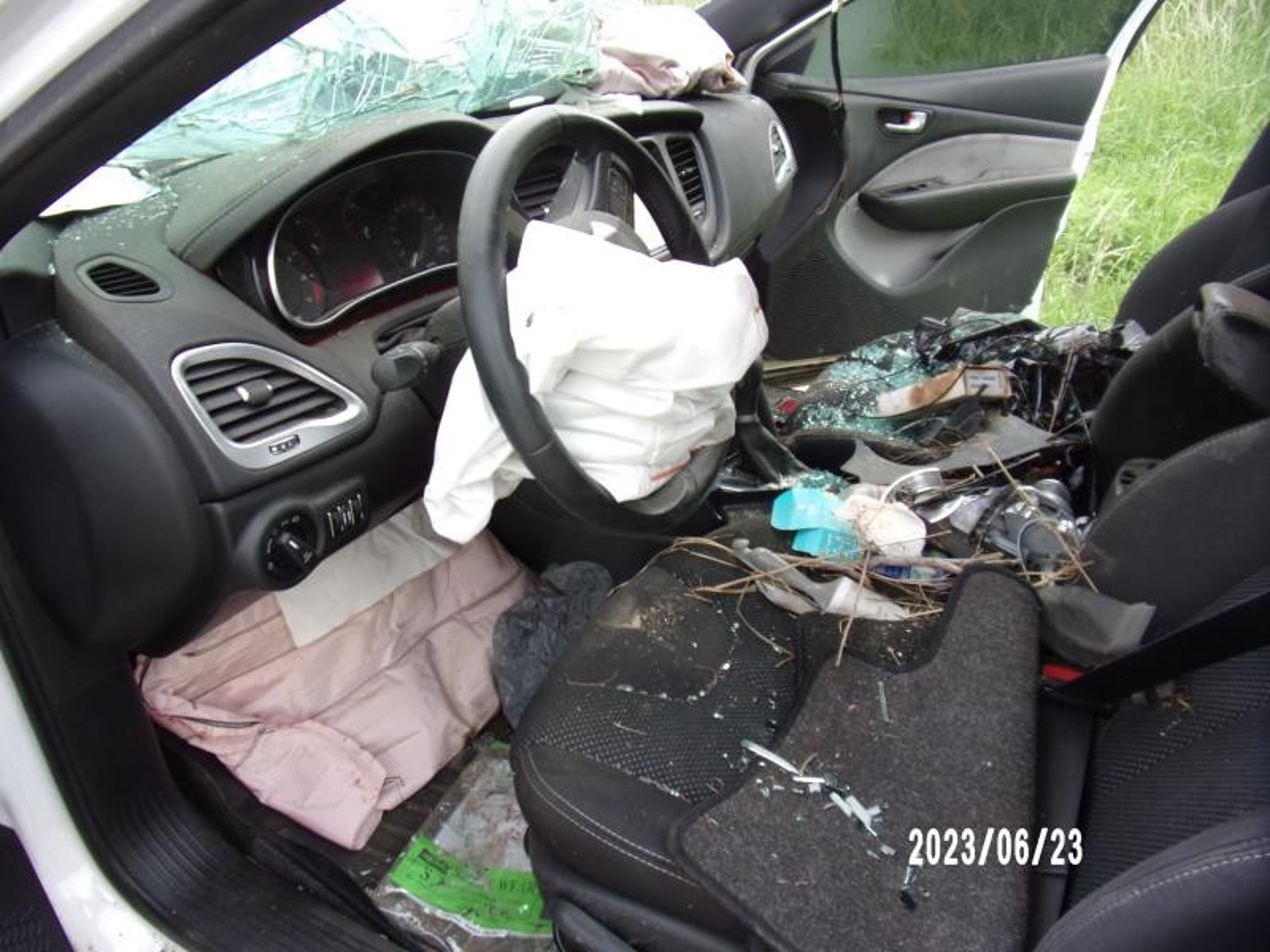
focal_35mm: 24
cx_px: 635
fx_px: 881
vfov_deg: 56.8
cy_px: 476
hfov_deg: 71.6
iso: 80
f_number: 3.3
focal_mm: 4.3
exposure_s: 1/100
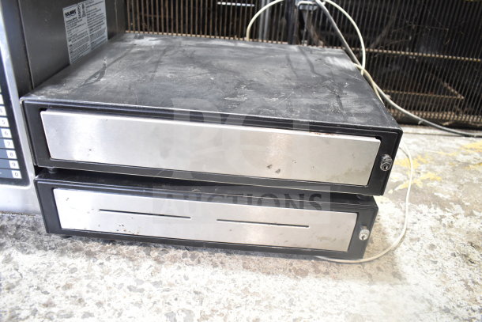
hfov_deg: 67.4
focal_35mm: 27
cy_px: 161
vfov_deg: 48.0
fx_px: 362
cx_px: 241
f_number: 3.5
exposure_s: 1/30
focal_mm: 18
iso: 1000
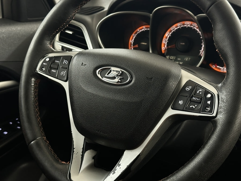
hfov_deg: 39.7
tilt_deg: -17.4
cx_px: 120
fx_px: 334
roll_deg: +0.6
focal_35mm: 48
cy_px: 90
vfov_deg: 30.3
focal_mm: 6.86
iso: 200
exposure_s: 1/33
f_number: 1.78
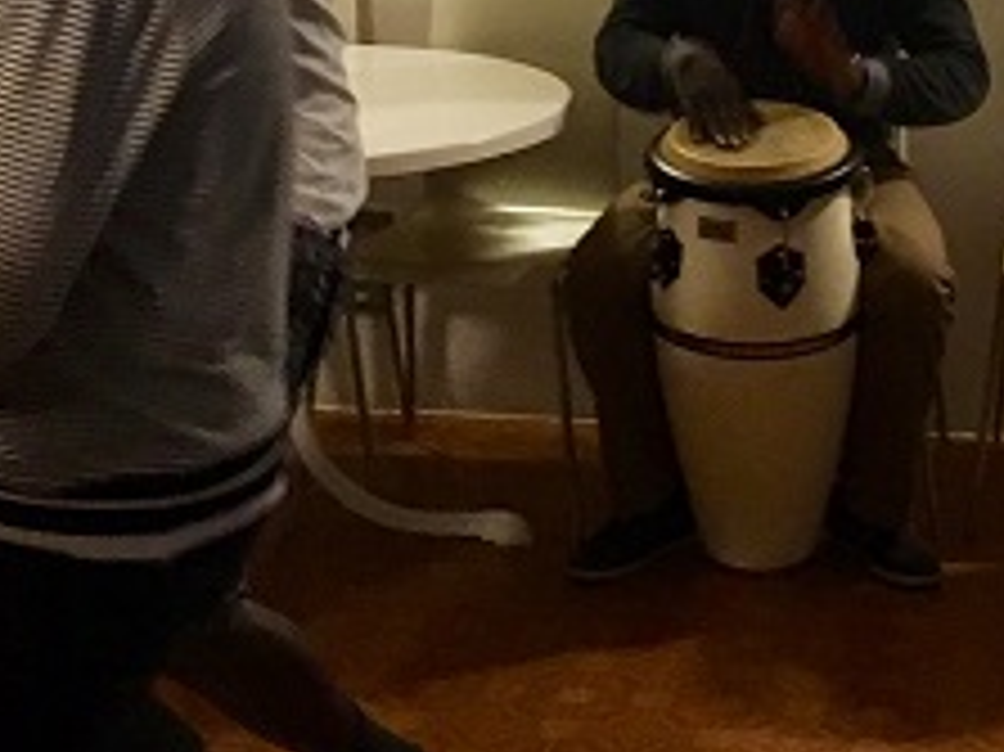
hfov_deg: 21.3
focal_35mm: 91
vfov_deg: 16.0
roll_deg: +1.0
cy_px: 97
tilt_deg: -11.8
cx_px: 806
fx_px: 2638
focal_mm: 4.15
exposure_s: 1/17
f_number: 2.2
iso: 200
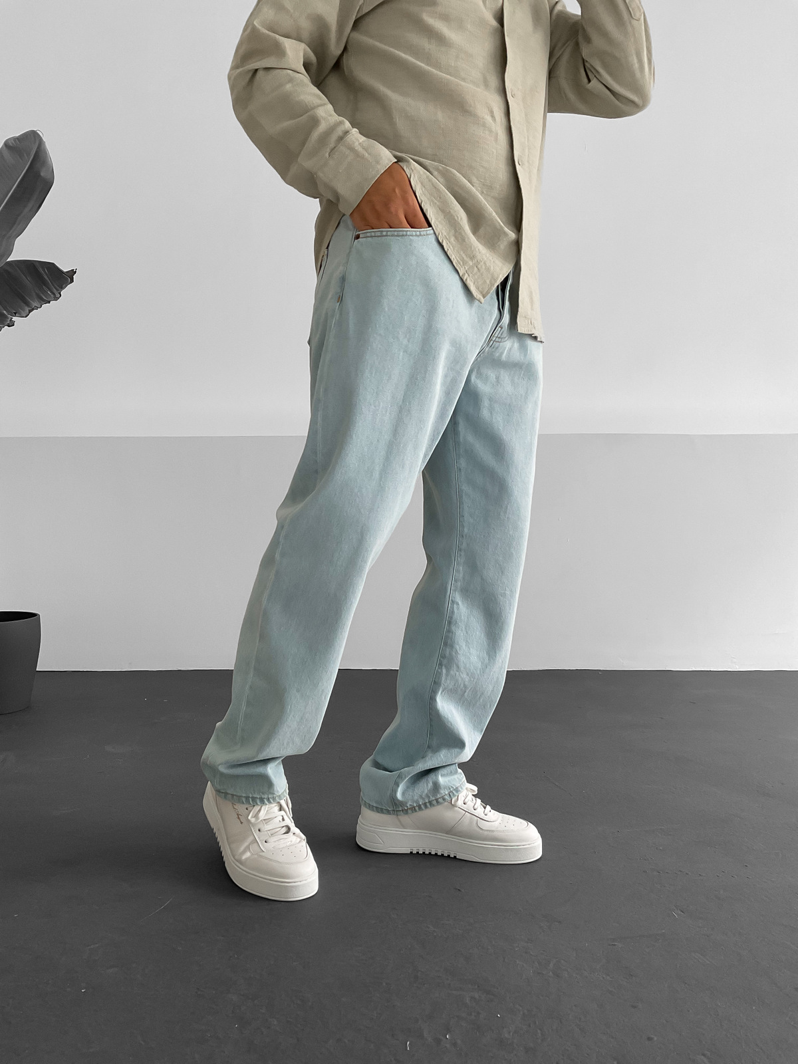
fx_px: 891
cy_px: 532
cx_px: 399
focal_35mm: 29
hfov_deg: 48.2
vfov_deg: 61.7
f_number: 1.8
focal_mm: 3
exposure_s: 1/120
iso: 64
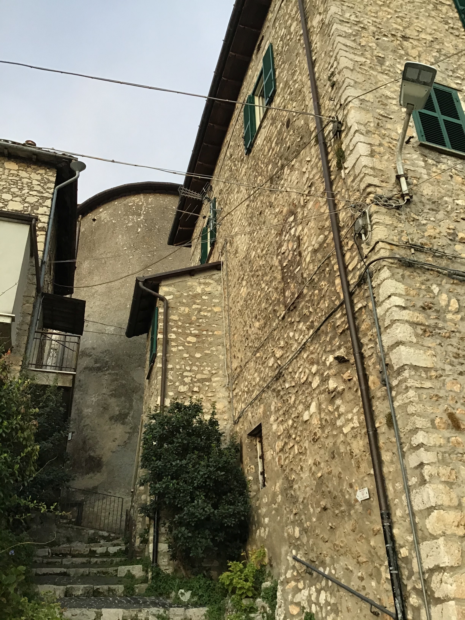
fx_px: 555
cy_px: 310
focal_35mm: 31
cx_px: 232
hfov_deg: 45.4
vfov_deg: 58.4
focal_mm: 3.3
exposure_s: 1/33
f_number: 2.4
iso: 40
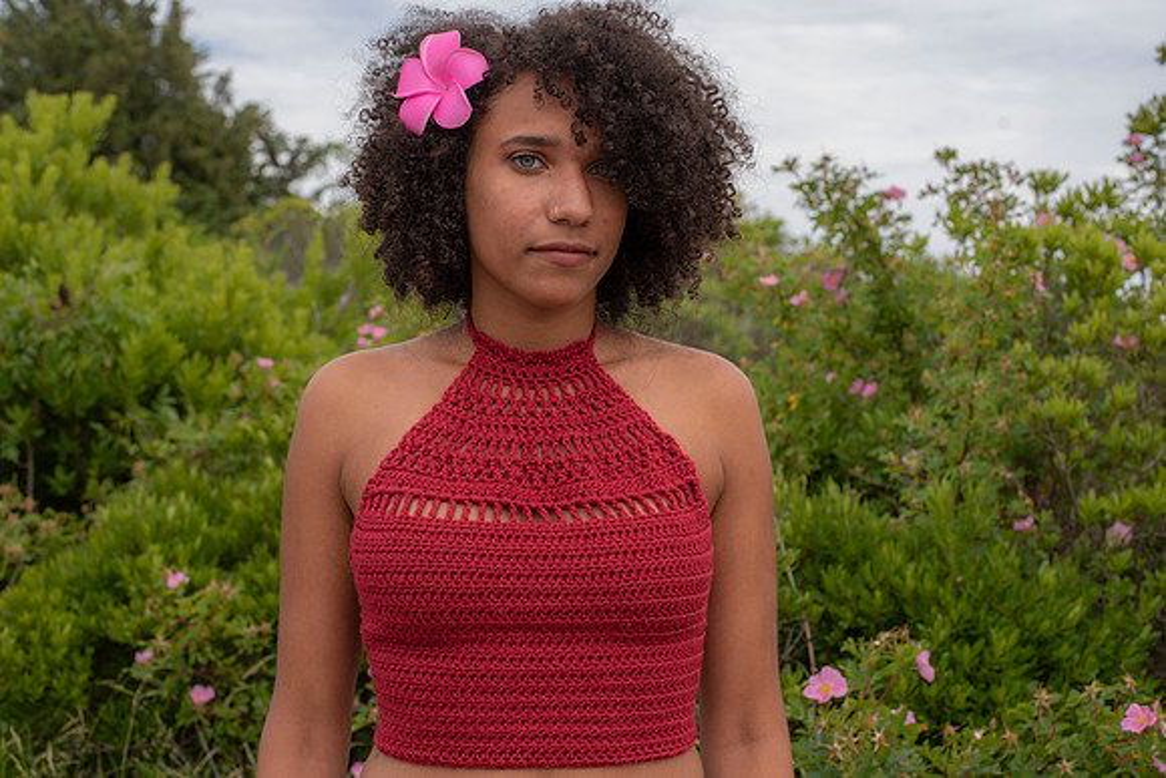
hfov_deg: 39.6
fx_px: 1620
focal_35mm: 50
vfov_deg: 27.0
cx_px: 583
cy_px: 389
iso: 64
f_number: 7.1
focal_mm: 50
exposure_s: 1/160
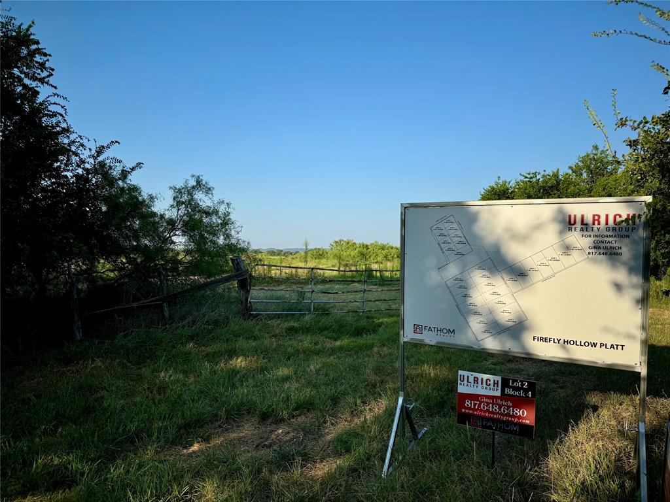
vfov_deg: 56.8
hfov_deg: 71.6
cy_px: 251
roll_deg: -1.4
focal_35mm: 24
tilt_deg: -0.6
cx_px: 335
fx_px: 465
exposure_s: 1/3597
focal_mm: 6.76
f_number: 1.78
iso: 80
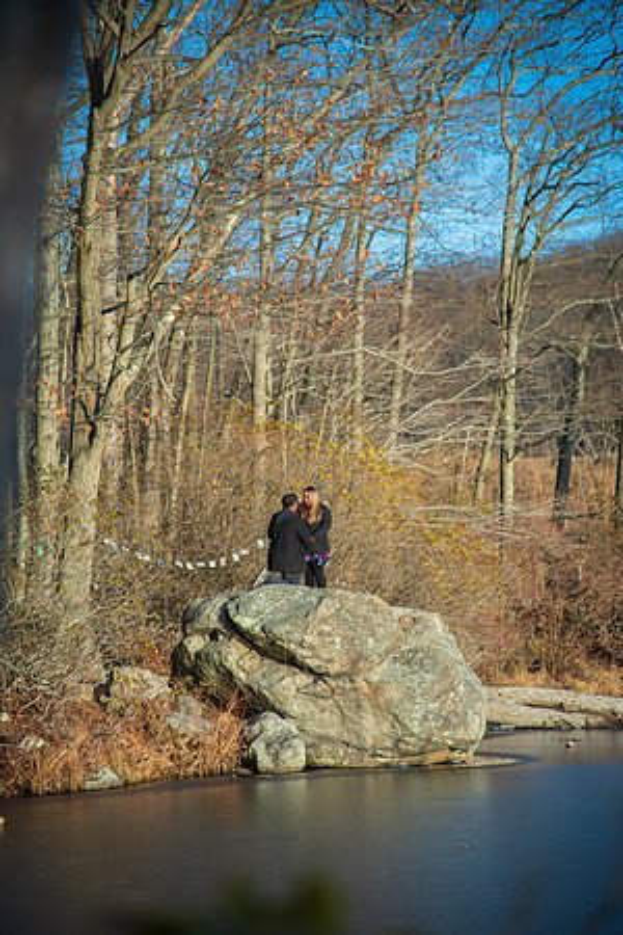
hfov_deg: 11.4
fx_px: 3115
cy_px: 468
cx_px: 312
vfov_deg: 17.1
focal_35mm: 120
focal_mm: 120
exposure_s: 1/400
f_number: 4
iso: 100
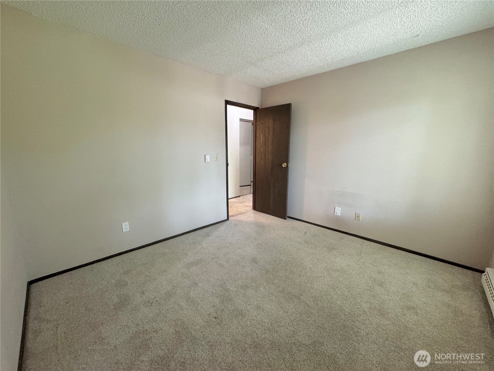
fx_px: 200
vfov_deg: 85.7
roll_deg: +0.2
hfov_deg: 102.1
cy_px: 186
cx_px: 247
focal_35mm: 14
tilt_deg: -10.6
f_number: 2.2
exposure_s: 1/60
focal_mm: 2.22
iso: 640
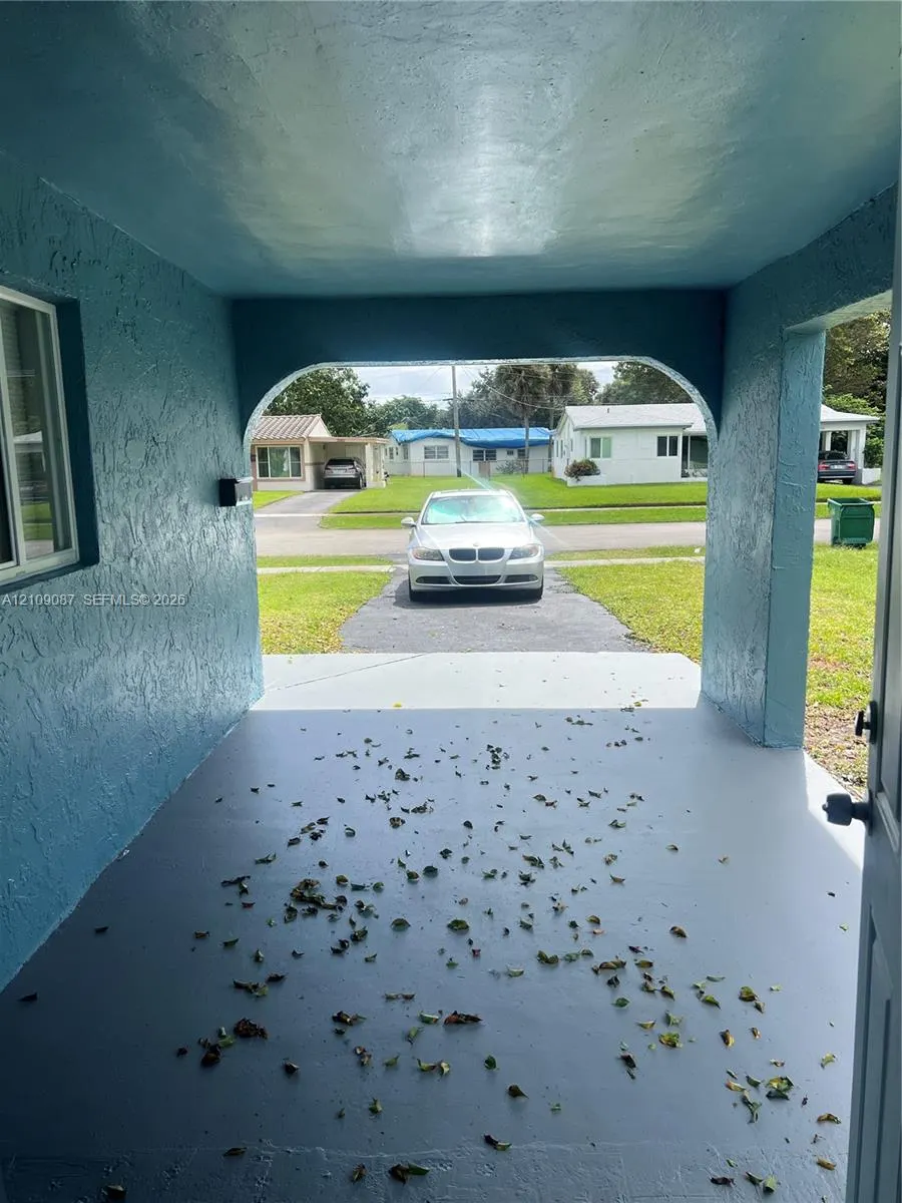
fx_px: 903
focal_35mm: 26
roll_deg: +1.0
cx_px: 451
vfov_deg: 67.3
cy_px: 602
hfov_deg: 53.1
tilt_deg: -9.0
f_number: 1.5
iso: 50
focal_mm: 5.7
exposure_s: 1/2404
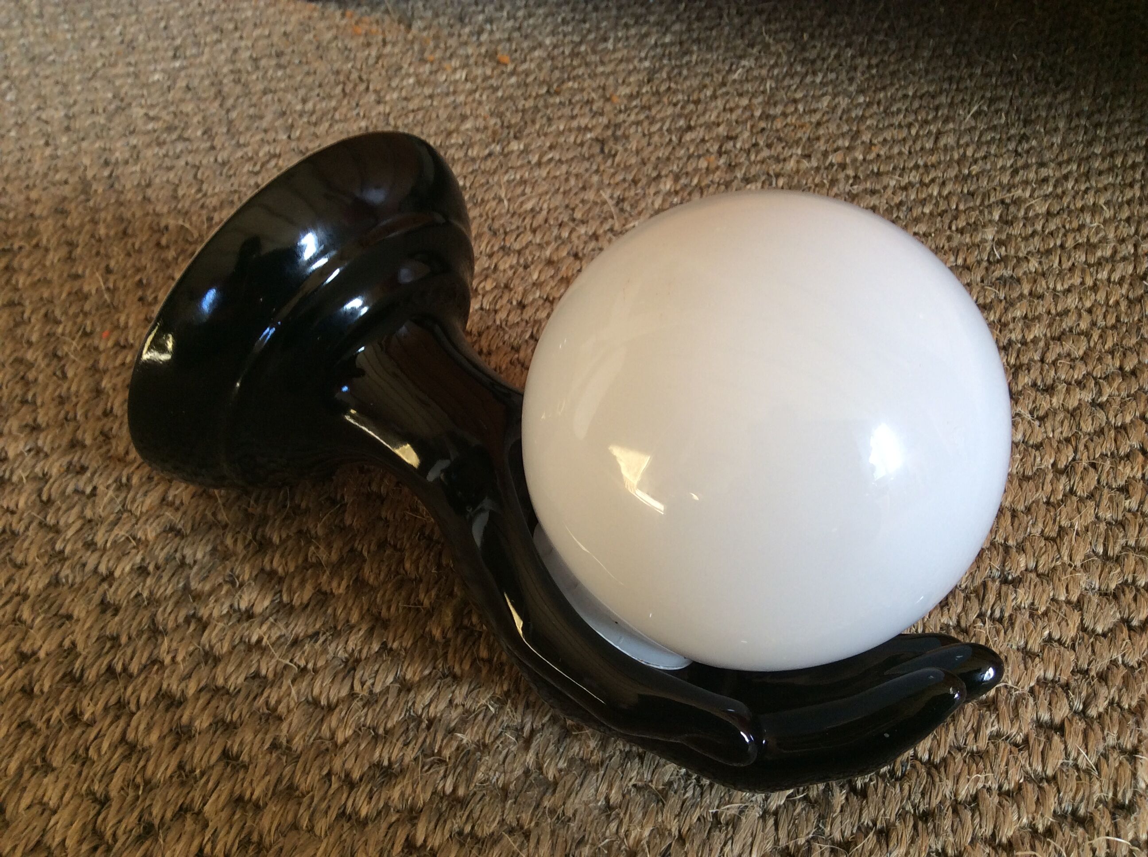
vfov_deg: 44.1
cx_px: 574
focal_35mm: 32
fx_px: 1060
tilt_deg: -46.2
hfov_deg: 56.9
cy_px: 428
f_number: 2.4
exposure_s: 1/25
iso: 40
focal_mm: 3.3
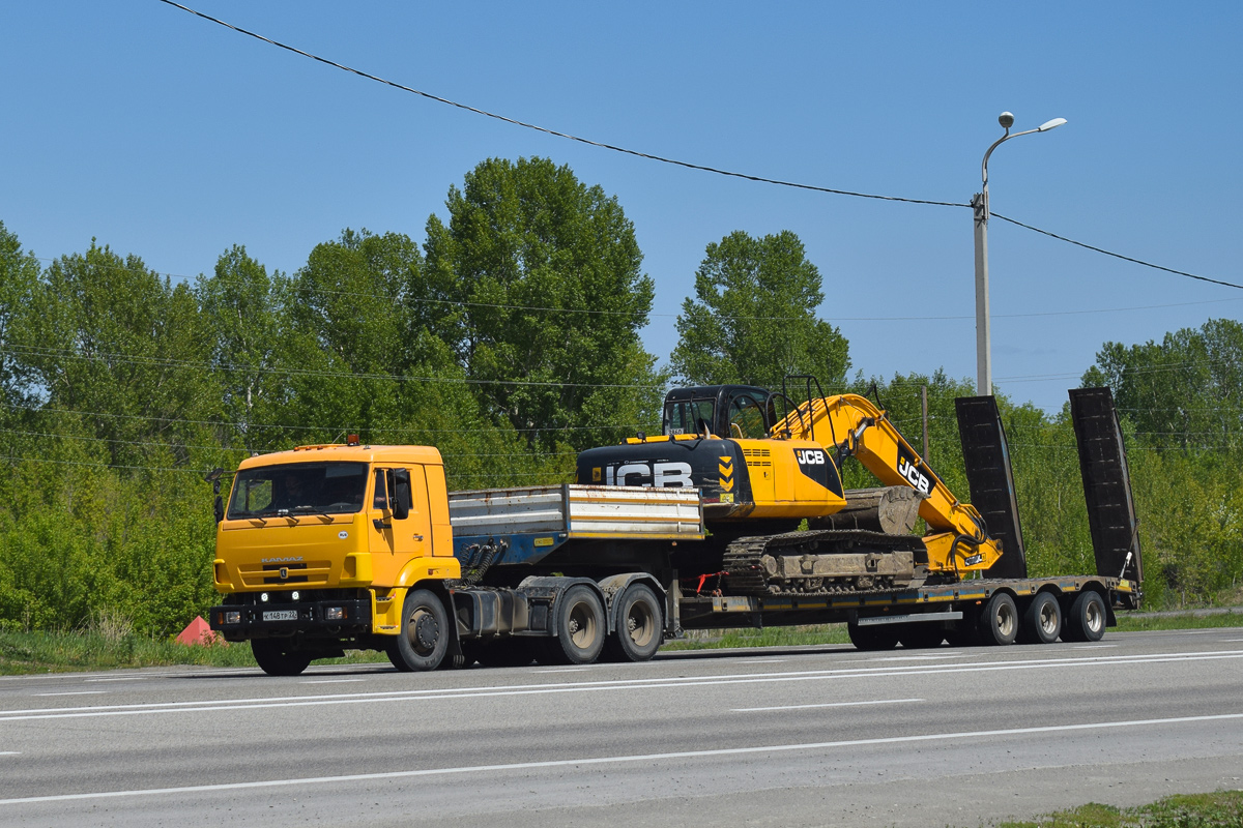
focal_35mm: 82
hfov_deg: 24.6
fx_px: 2848
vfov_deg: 16.6
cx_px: 622
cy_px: 414
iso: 100
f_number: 6.3
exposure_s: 1/800
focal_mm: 55
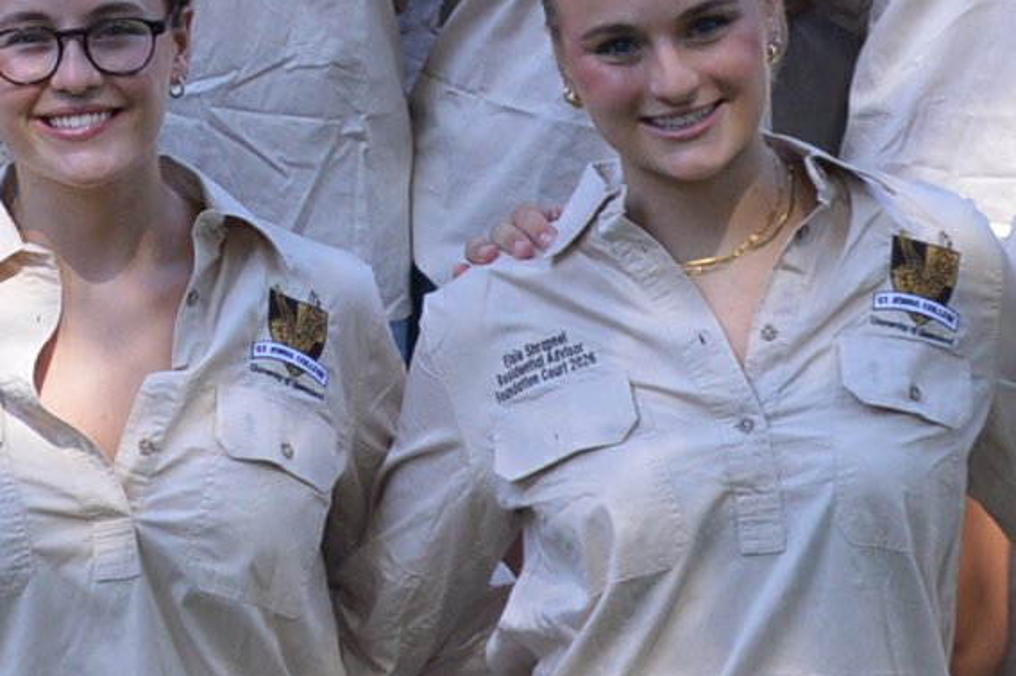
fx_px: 4033
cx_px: 86
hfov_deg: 14.2
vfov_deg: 9.3
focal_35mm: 143
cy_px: -331
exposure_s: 1/125
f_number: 5.6
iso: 250
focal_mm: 18
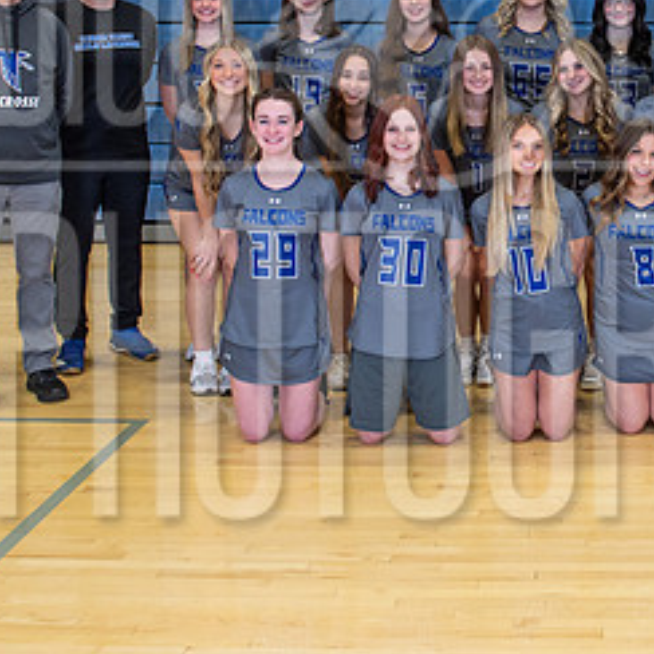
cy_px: 167
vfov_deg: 27.4
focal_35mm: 62
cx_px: 584
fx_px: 1325
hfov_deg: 26.8
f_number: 3.2
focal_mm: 24
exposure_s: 1/250
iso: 1000
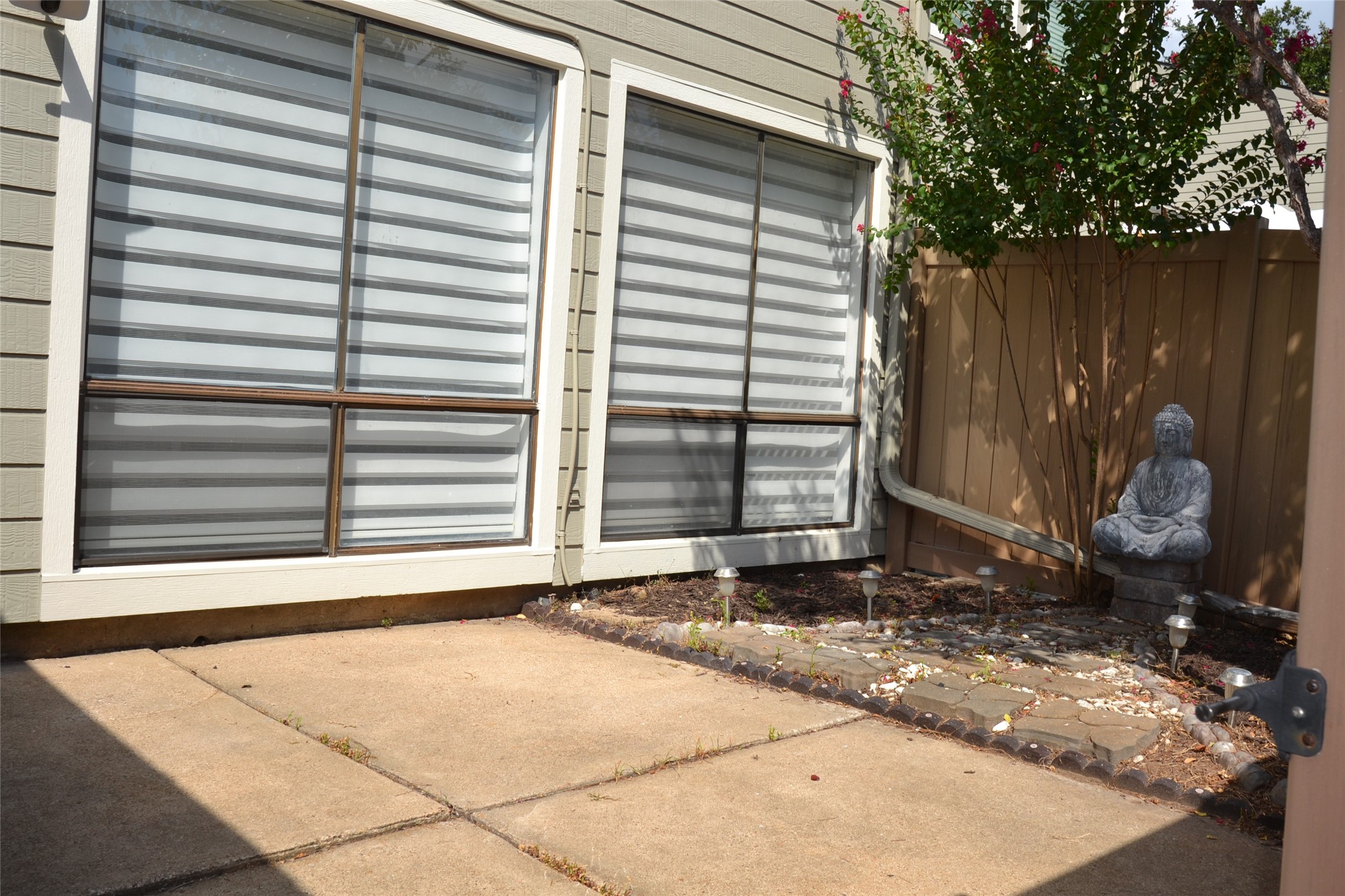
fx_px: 1121
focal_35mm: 30
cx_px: 672
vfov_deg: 43.6
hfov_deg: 61.9
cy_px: 448
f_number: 8
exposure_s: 1/200
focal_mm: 20
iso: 100
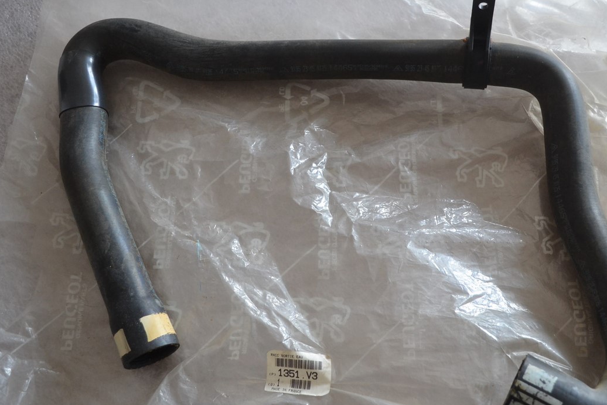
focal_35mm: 43
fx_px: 725
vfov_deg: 31.2
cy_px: 216
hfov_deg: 45.3
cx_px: 344
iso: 800
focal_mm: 22
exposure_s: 1/60
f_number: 3.8
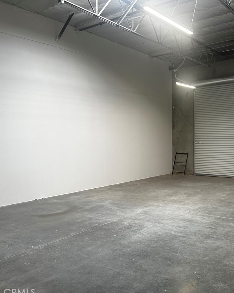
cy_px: 148
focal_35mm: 32
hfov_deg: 45.0
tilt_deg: -1.3
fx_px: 277
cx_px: 160
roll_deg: +0.2
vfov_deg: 55.7
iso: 100
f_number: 1.78
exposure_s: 1/120
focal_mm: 6.86
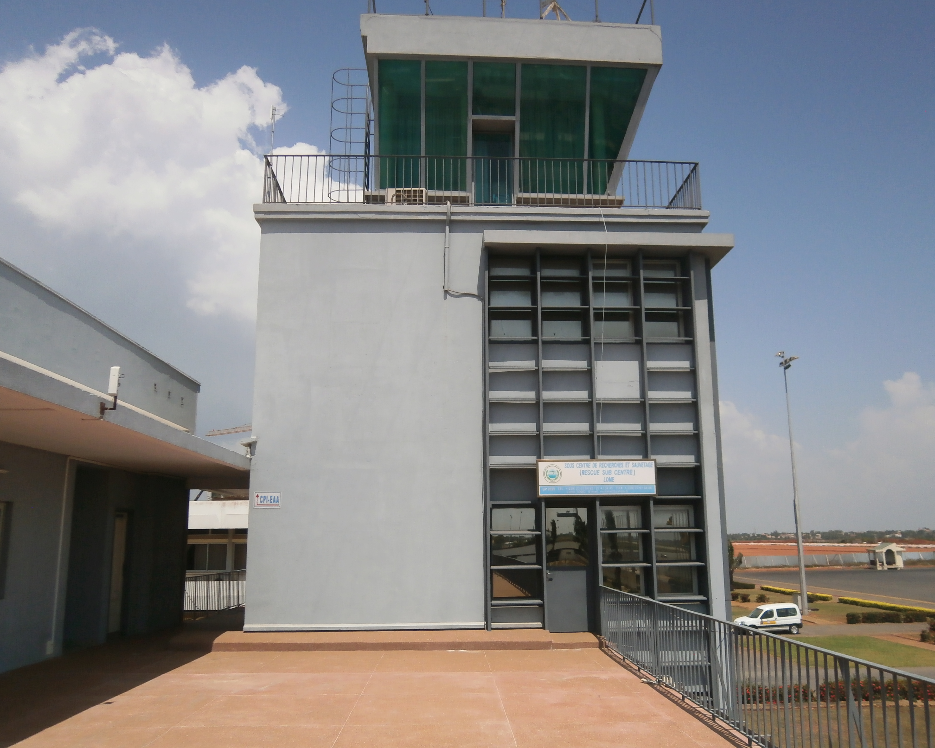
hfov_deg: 62.1
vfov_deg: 51.5
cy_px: 371
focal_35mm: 28
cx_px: 499
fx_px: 775
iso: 80
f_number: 8
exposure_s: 1/400
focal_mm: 4.7
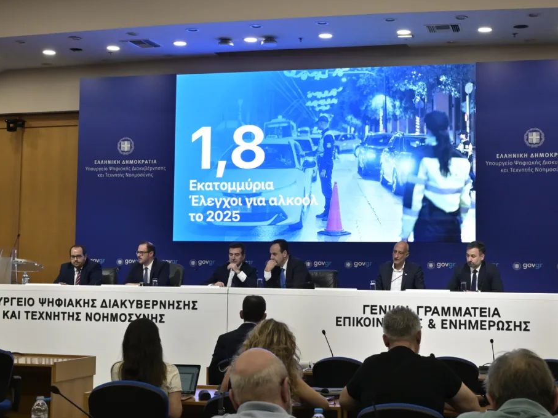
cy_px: 209
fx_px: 1015
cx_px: 293
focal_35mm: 63
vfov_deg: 23.3
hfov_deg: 30.7
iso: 2500
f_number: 8
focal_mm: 39
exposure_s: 1/160
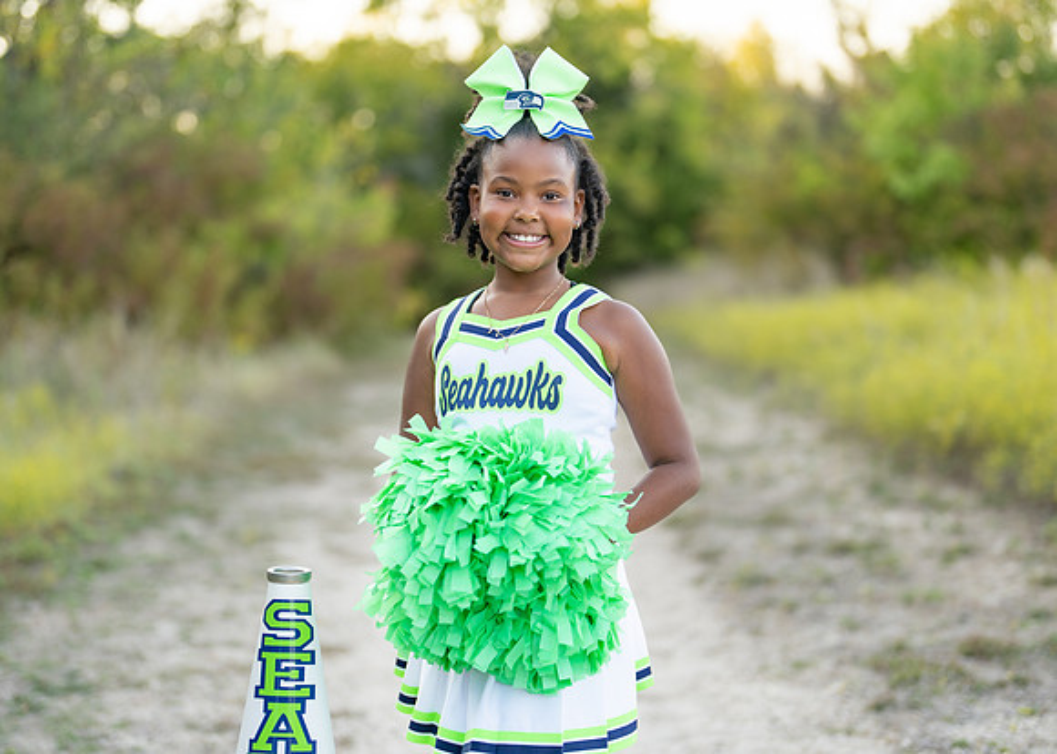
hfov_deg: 32.8
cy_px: 381
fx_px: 1795
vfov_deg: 23.7
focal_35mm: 60
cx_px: 513
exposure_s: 1/800
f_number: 1.2
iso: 100
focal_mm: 50
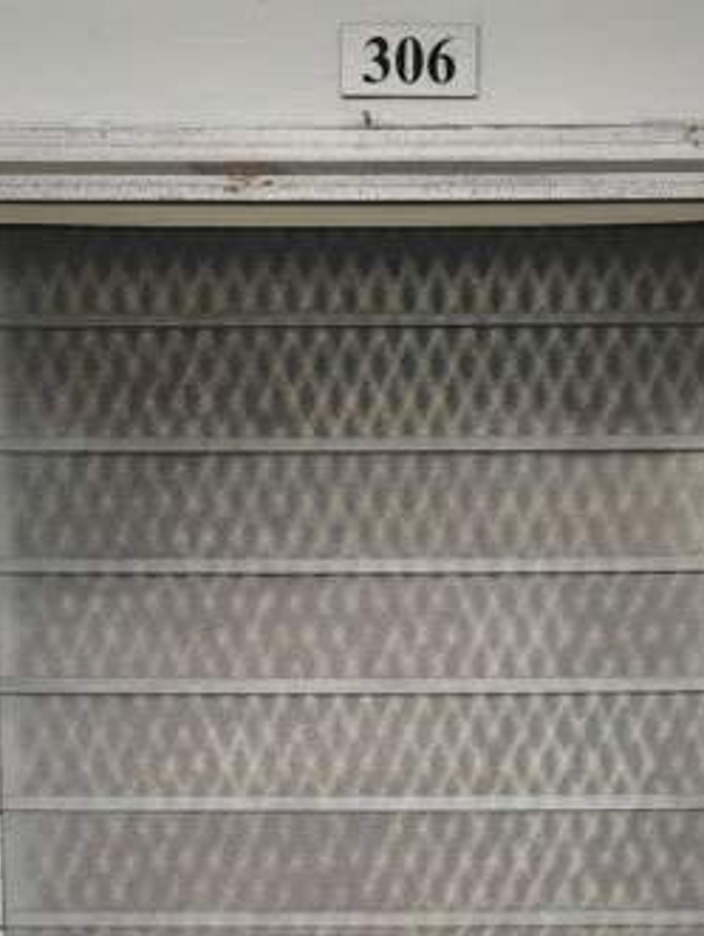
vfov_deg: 23.8
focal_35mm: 74
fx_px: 2003
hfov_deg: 19.9
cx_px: 404
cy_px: 1142
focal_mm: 6.4
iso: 12
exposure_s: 1/122
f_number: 1.8
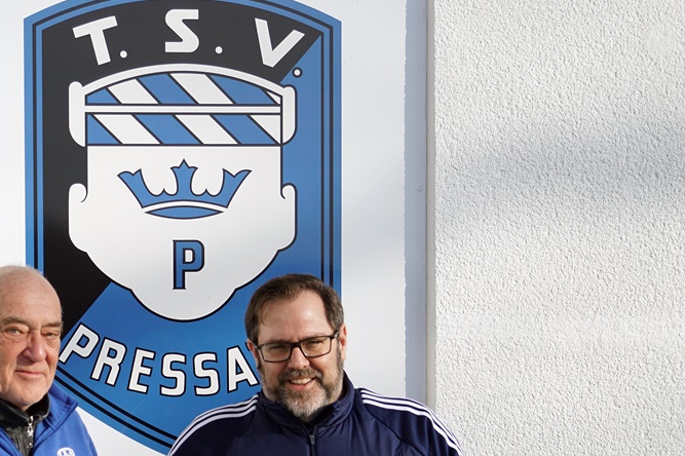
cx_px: 104
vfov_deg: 16.7
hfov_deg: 24.5
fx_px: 1540
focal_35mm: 81
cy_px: 394
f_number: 4.5
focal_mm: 30
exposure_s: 1/2000
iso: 250
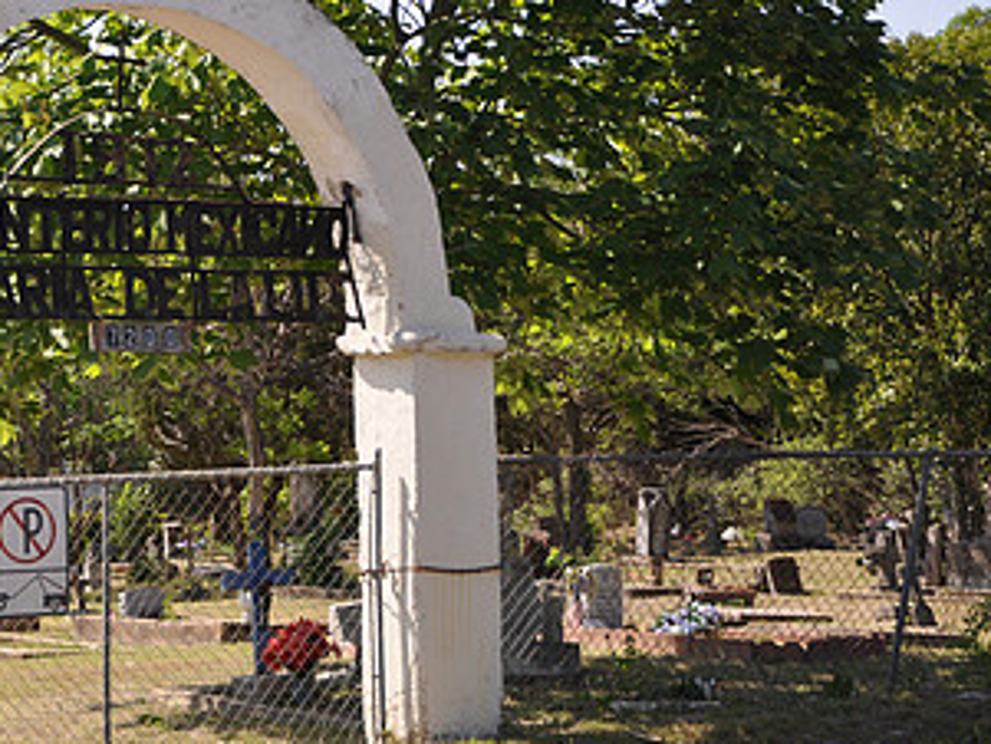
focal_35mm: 111
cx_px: 115
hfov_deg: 17.5
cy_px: 318
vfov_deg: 13.3
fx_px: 3179
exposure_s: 1/200
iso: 200
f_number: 5
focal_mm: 40
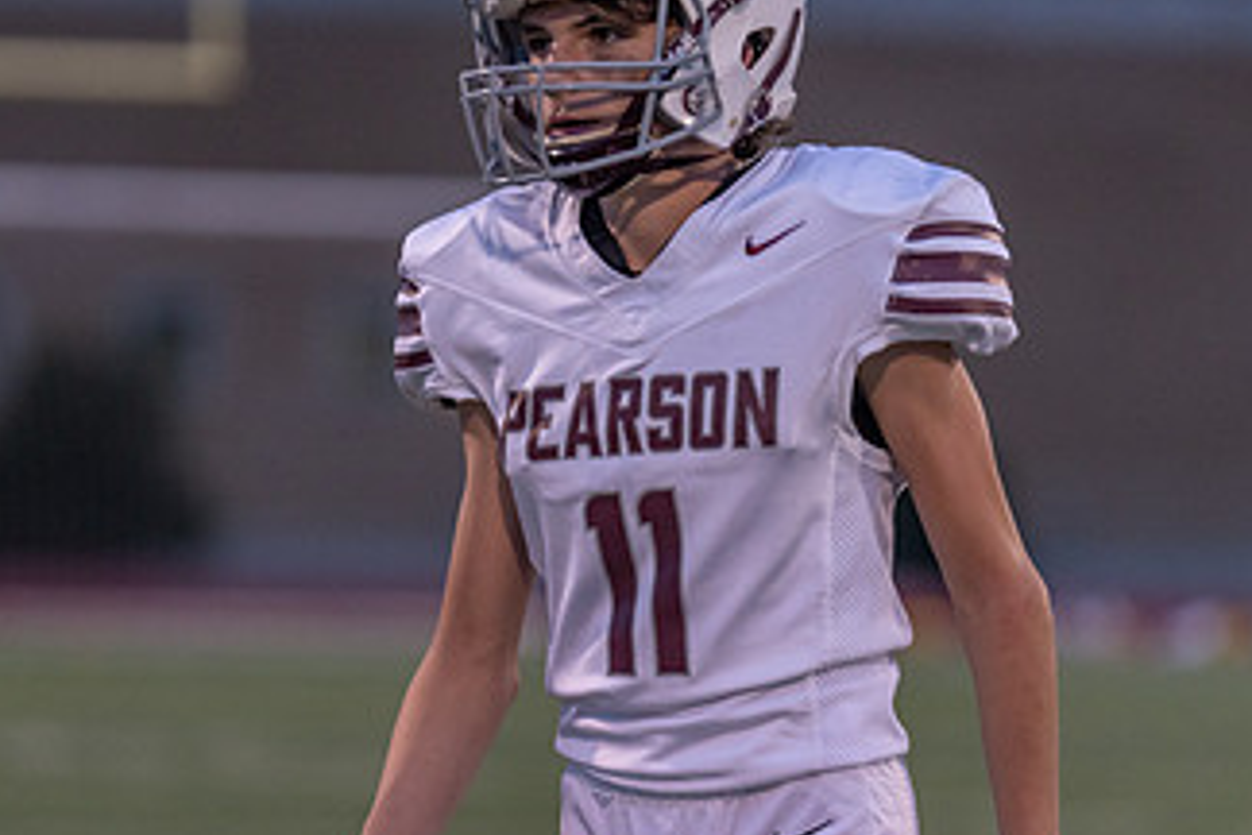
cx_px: 556
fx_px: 12449
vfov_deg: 3.8
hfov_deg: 5.8
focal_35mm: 358
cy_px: 435
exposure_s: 1/1250
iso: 2000
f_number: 2.8
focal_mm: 200
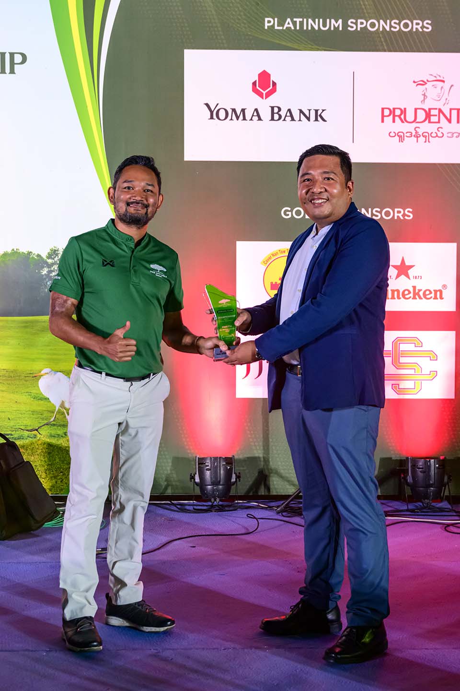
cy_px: 346
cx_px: 230
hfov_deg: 27.5
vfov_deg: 40.3
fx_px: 939
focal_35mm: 49
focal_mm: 49
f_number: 4.5
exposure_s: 1/250
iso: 4500
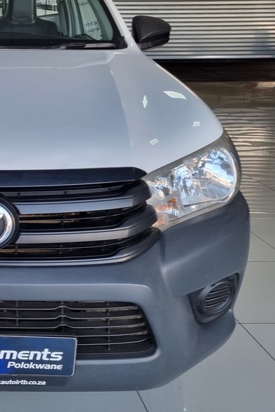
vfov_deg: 40.9
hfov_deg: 25.2
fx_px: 550
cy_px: 161
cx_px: -56
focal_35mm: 48
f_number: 1.8
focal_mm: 5.4
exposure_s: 1/100
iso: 50
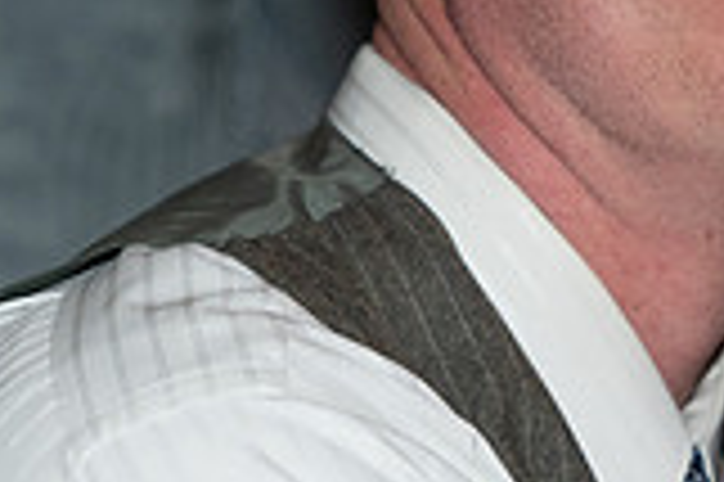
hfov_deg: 9.1
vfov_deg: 6.1
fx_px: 4500
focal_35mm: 224
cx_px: 850
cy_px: 349
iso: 2500
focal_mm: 62
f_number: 2.8
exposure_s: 1/250
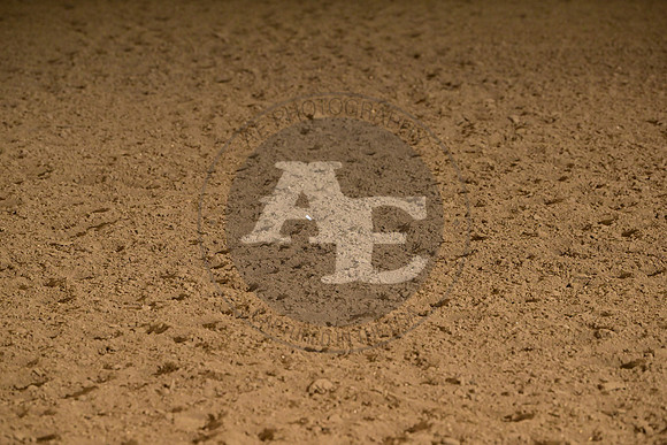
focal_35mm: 200
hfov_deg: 10.3
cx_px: 334
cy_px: 222
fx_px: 3706
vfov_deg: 6.9
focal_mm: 200
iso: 4000
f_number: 5
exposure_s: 1/200
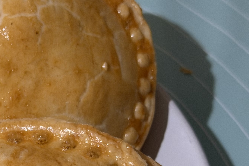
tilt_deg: -53.0
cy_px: 184
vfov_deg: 8.9
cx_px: -56
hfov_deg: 13.1
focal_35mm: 152
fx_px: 1051
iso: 250
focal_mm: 6.76
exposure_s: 1/50
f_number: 1.78
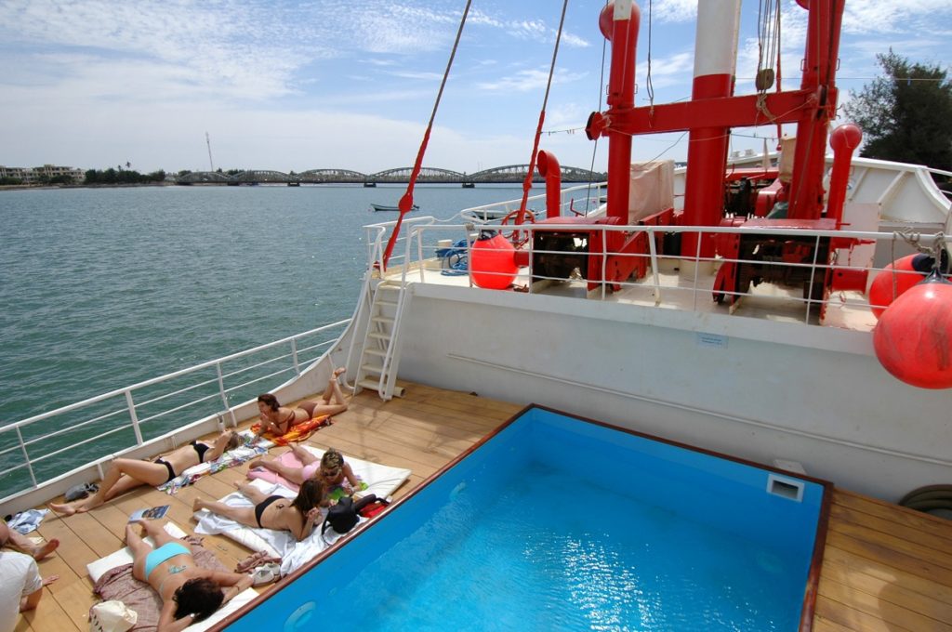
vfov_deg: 67.2
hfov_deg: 90.1
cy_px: 316
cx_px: 476
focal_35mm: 18
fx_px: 475
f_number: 5
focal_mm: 12
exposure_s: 1/2000
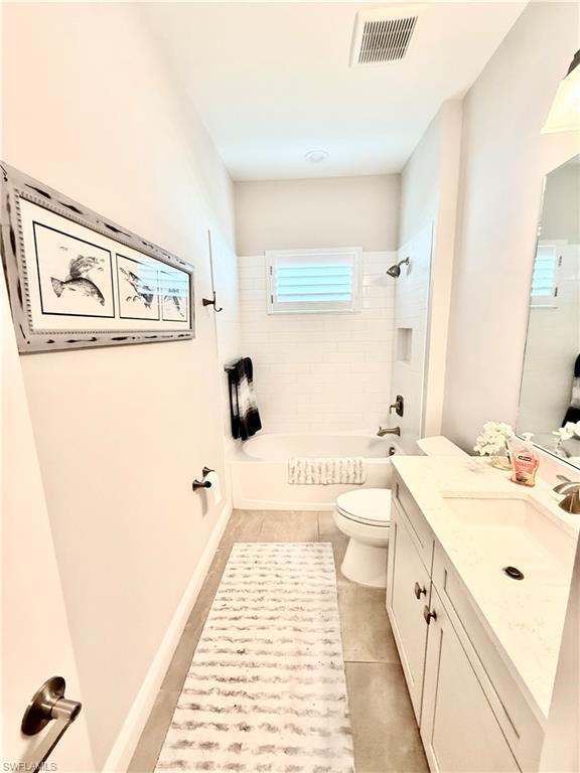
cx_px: 290
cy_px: 386
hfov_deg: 85.7
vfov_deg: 102.1
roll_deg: +1.2
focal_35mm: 14
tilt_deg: -10.2
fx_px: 313
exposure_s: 1/120
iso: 500
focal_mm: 2.22
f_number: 2.2
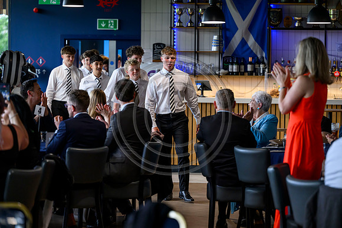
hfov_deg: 17.1
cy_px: 114
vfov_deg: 11.4
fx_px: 1140
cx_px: 171
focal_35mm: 120
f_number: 3.2
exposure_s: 1/500
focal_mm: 120
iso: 2500
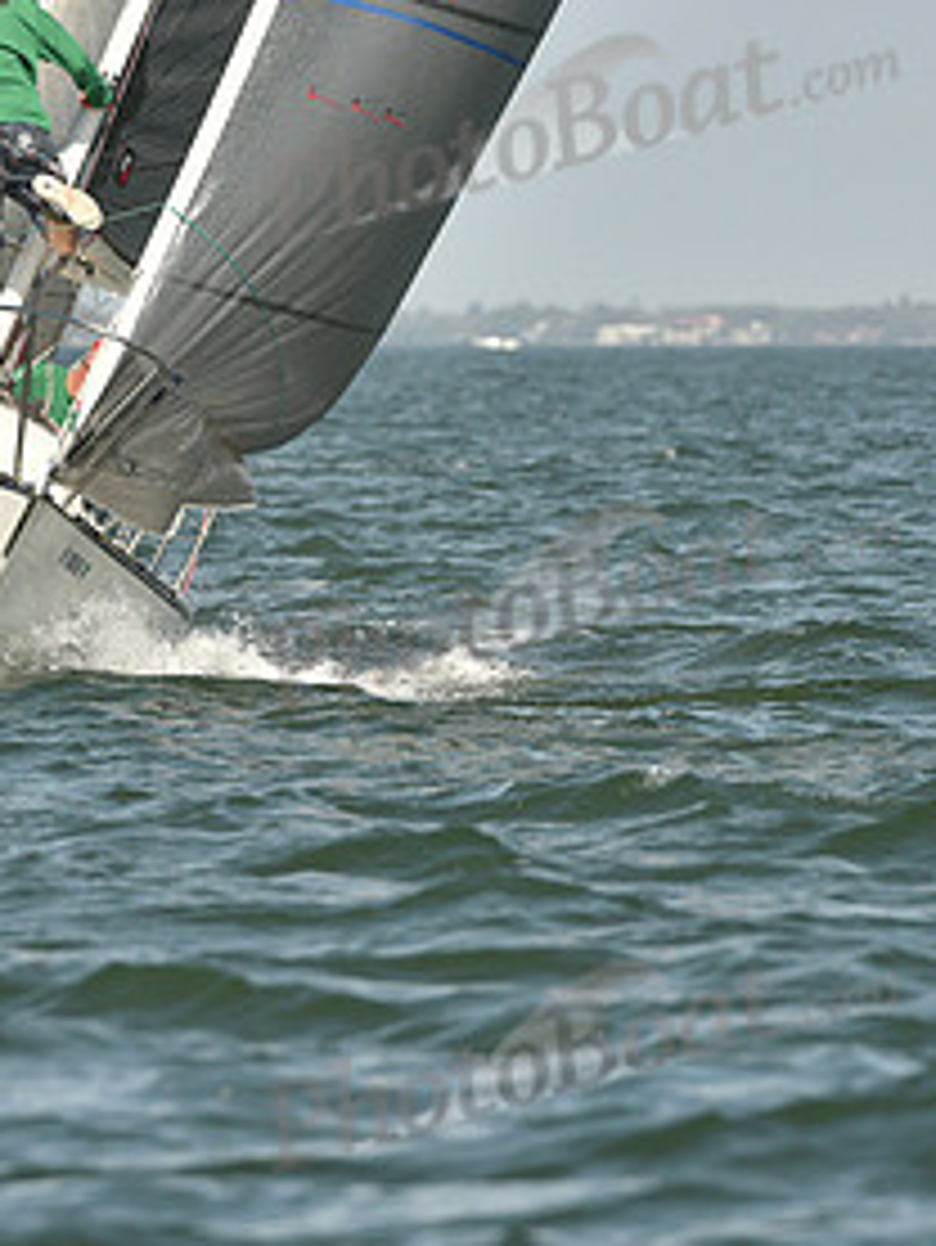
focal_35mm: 805
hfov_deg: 1.8
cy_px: 425
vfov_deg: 2.5
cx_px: 36
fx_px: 29000
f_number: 9
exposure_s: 1/1250
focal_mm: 400
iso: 400
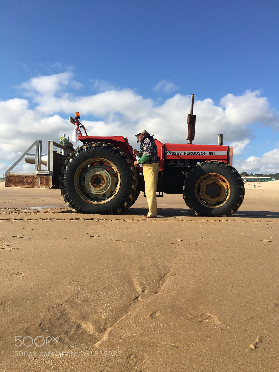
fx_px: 312
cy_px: 186
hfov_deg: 48.2
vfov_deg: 61.7
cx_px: 140
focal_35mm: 29
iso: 25
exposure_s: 1/1789
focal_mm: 4.15
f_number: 2.2
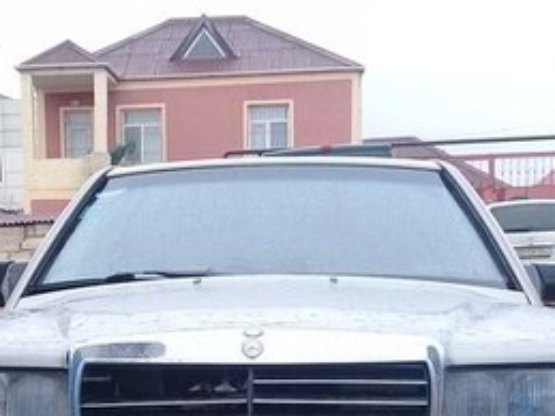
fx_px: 1266
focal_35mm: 79
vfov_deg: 17.8
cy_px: 499
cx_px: 197
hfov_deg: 24.6
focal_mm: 3.3
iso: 50
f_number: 2.2
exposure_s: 1/161
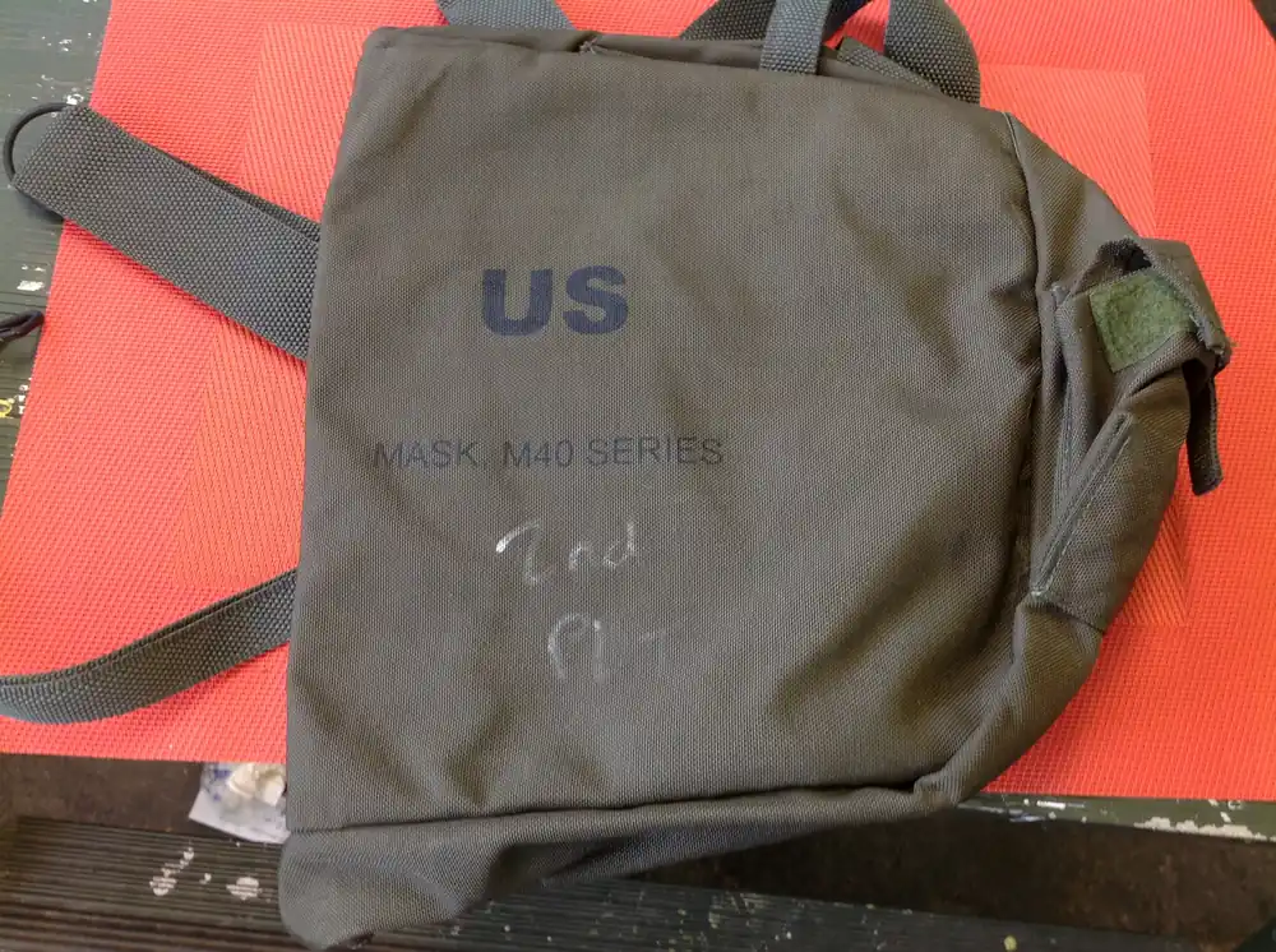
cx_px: 638
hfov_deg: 52.7
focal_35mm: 35
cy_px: 476
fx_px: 1288
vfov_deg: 40.6
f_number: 2.4
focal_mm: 4.28
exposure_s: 1/15
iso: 80
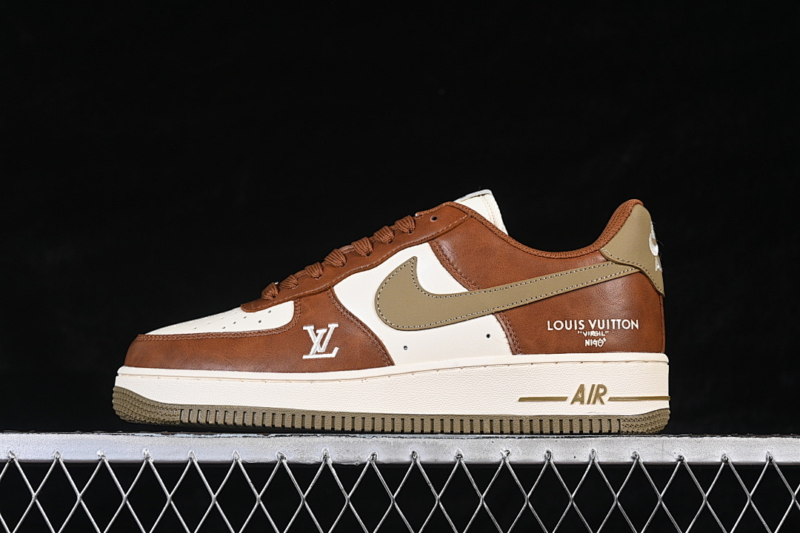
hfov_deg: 27.0
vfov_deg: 18.2
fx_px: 1667
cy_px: 266
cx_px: 400
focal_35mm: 75
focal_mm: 50
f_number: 7.1
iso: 160
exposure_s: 1/80
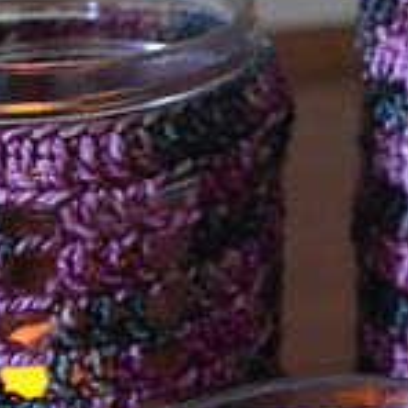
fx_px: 1907
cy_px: 223
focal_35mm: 143
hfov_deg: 12.2
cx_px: 331
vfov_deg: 12.2
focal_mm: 26
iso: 2800
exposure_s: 1/30
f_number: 4.2
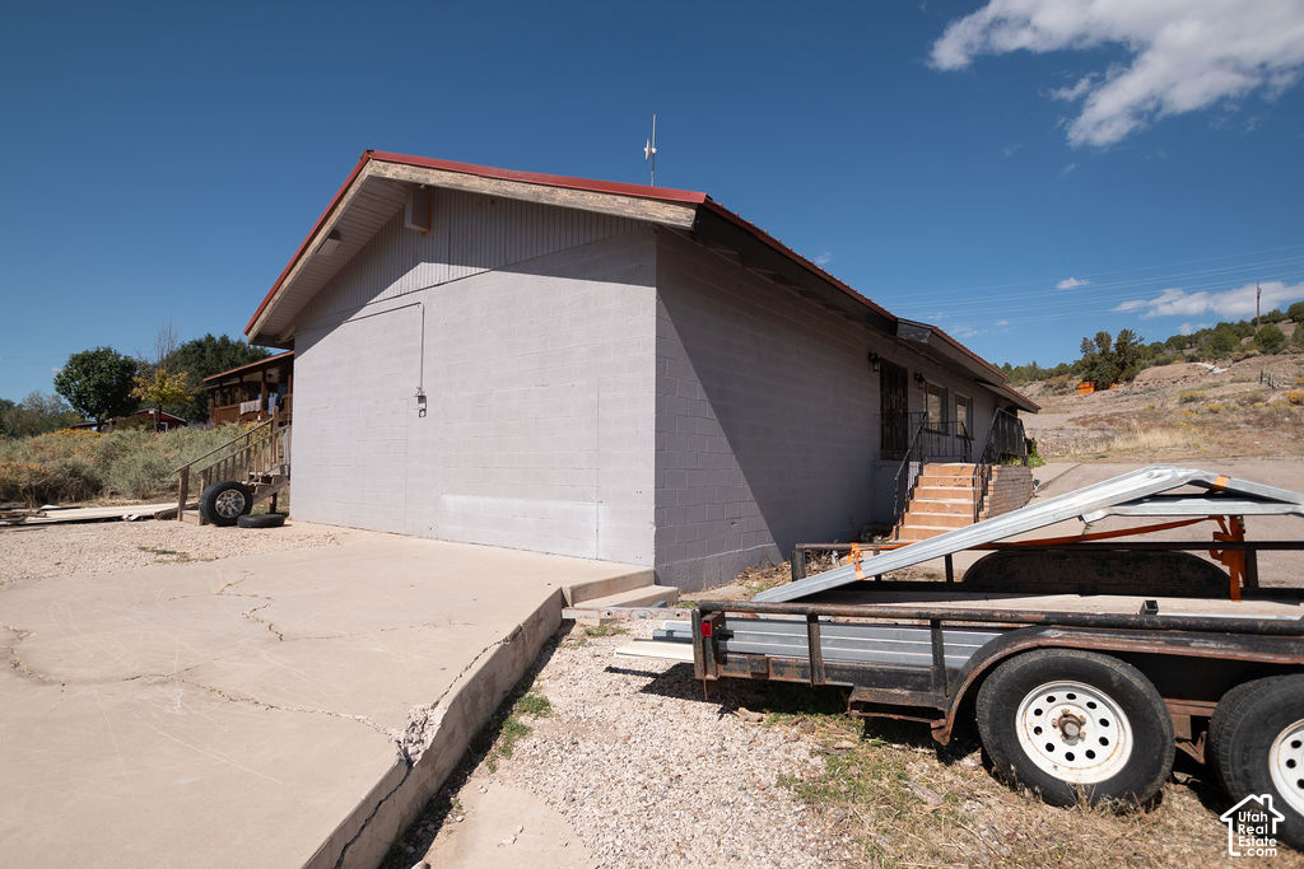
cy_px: 434
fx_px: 616
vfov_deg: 70.5
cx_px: 652
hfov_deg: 93.3
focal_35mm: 17
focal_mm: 11.5
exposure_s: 1/1600
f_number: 4
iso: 100
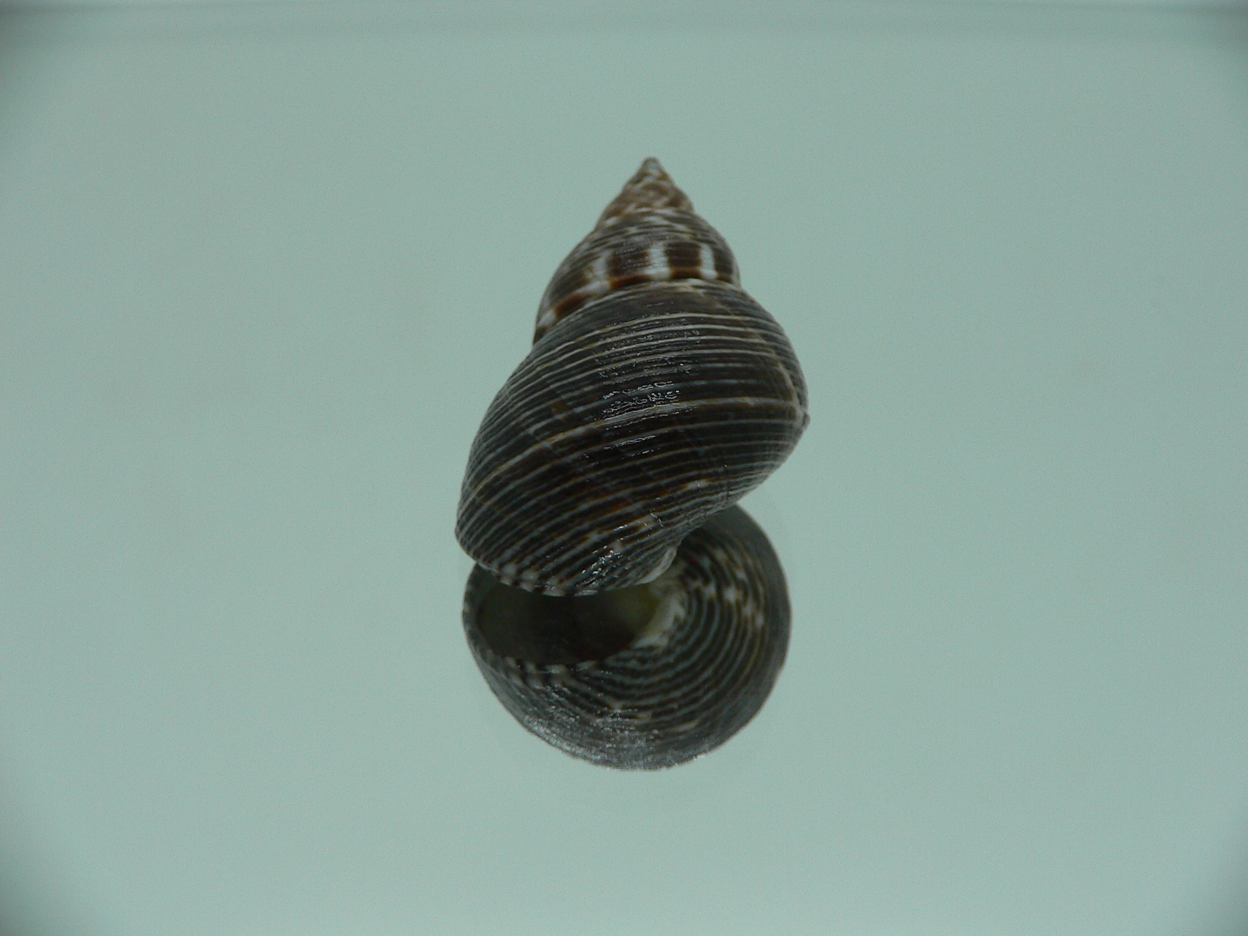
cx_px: 624
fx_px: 1262
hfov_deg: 52.6
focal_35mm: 35
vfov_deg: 40.7
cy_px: 468
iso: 80
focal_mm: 4.6
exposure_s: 1/60
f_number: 2.8
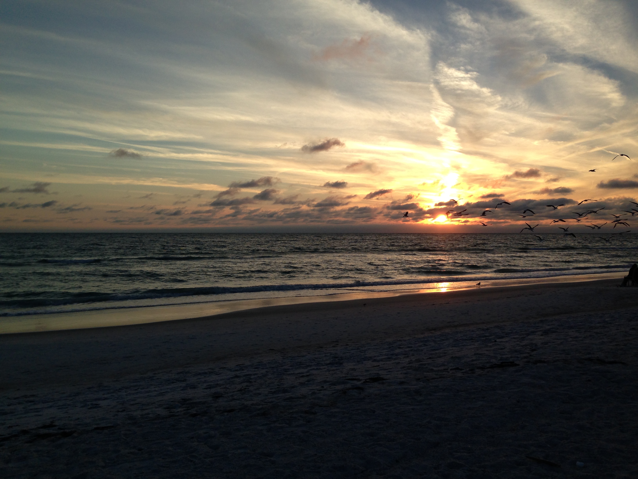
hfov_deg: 55.4
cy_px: 240
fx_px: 608
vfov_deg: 42.9
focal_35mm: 33
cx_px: 319
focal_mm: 4.12
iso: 64
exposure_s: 1/847
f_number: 2.4
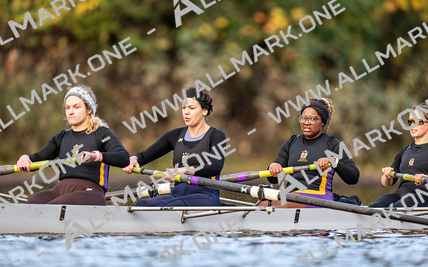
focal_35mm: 614
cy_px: 136
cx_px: 214
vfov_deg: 2.1
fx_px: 7161
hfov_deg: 3.4
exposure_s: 1/2500
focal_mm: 600
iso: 2200
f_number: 4
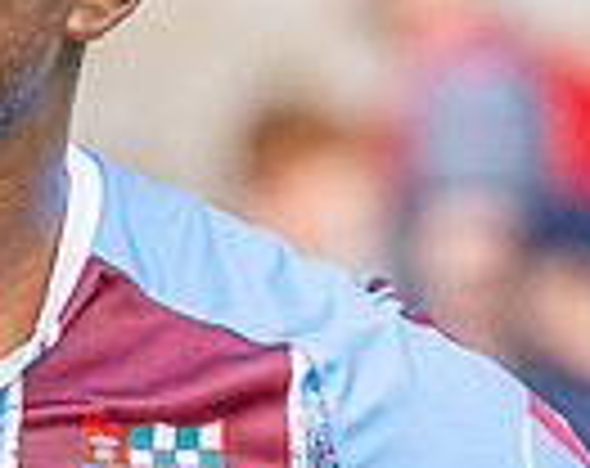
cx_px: -447
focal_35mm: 1637
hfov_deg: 1.2
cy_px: 535
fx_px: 28500
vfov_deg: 0.9
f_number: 4
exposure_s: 1/1250
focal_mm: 170
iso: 400
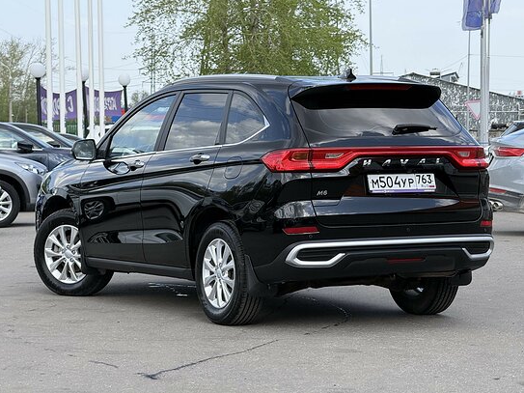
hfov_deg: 16.3
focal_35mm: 121
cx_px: 261
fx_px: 1831
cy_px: 196
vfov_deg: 12.2
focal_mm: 15.66
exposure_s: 1/518
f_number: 2.8
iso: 64
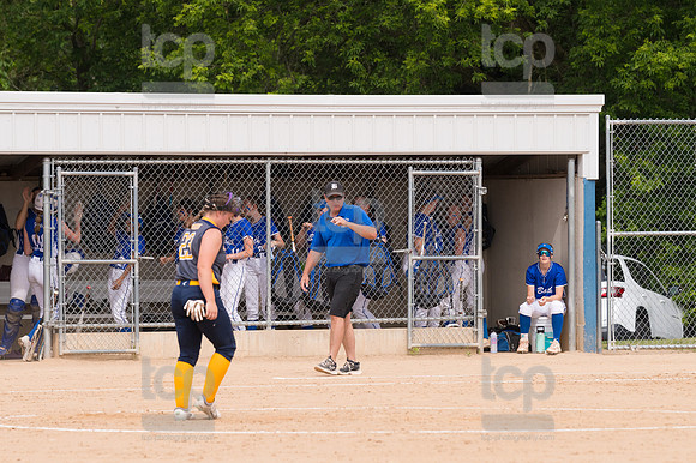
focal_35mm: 300
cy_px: 232
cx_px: 348
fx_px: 5796
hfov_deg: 6.9
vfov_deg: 4.6
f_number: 5.6
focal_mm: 200
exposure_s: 1/1600
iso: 320
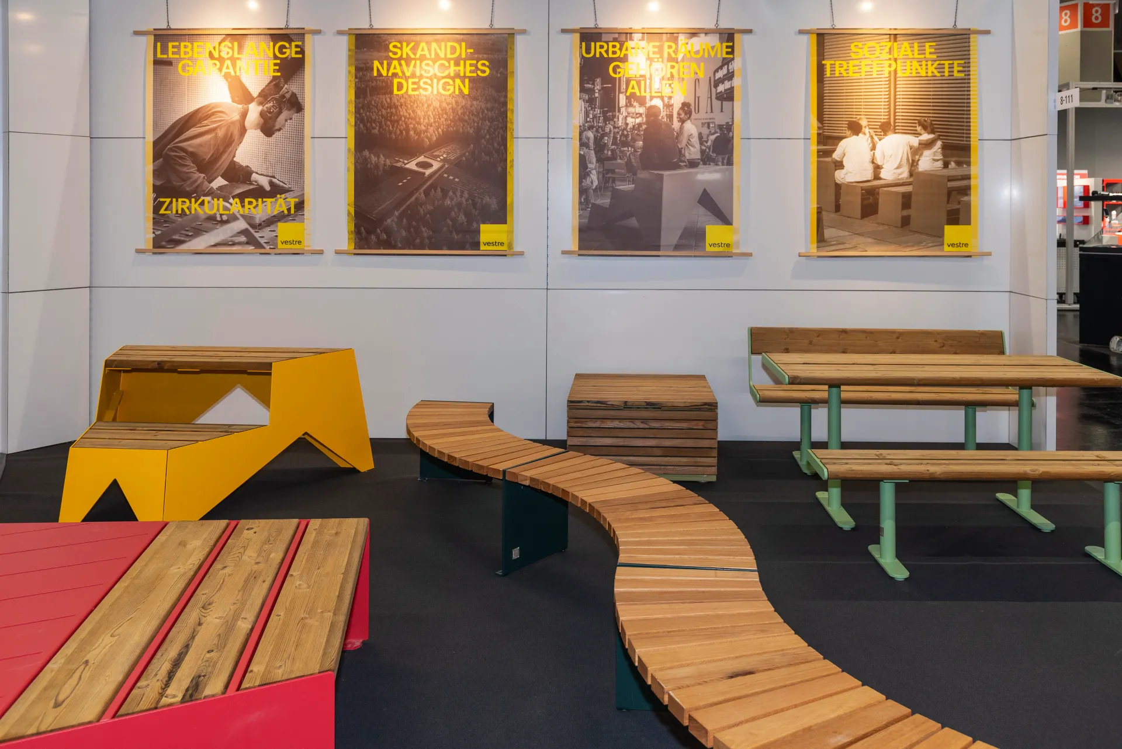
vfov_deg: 43.6
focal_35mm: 30
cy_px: 374
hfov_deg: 61.9
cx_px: 561
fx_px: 935
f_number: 5.6
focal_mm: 30
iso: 400
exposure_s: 1/20
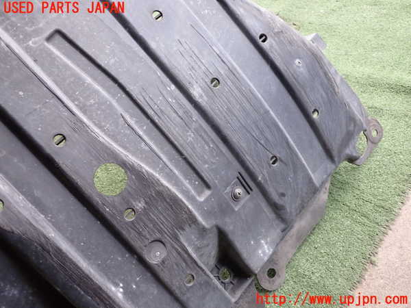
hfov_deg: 56.8
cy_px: 154
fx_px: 380
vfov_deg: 44.2
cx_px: 206
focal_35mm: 32
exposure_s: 1/60
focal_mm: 5.79
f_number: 2.4
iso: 200
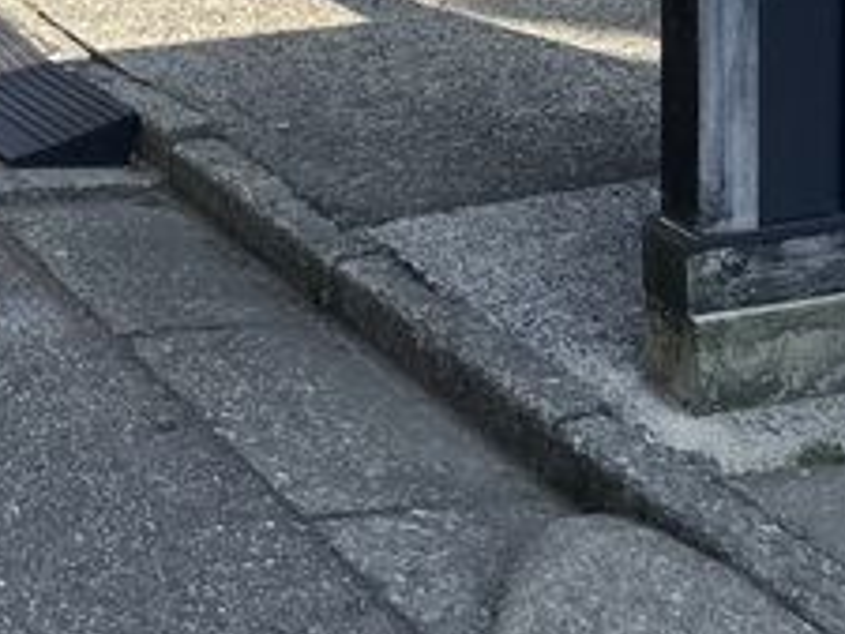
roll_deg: +1.9
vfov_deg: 14.2
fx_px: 2296
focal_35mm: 94
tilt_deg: -3.8
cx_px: -28
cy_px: -437
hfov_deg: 20.1
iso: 32
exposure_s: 1/2212
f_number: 1.6
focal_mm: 4.2
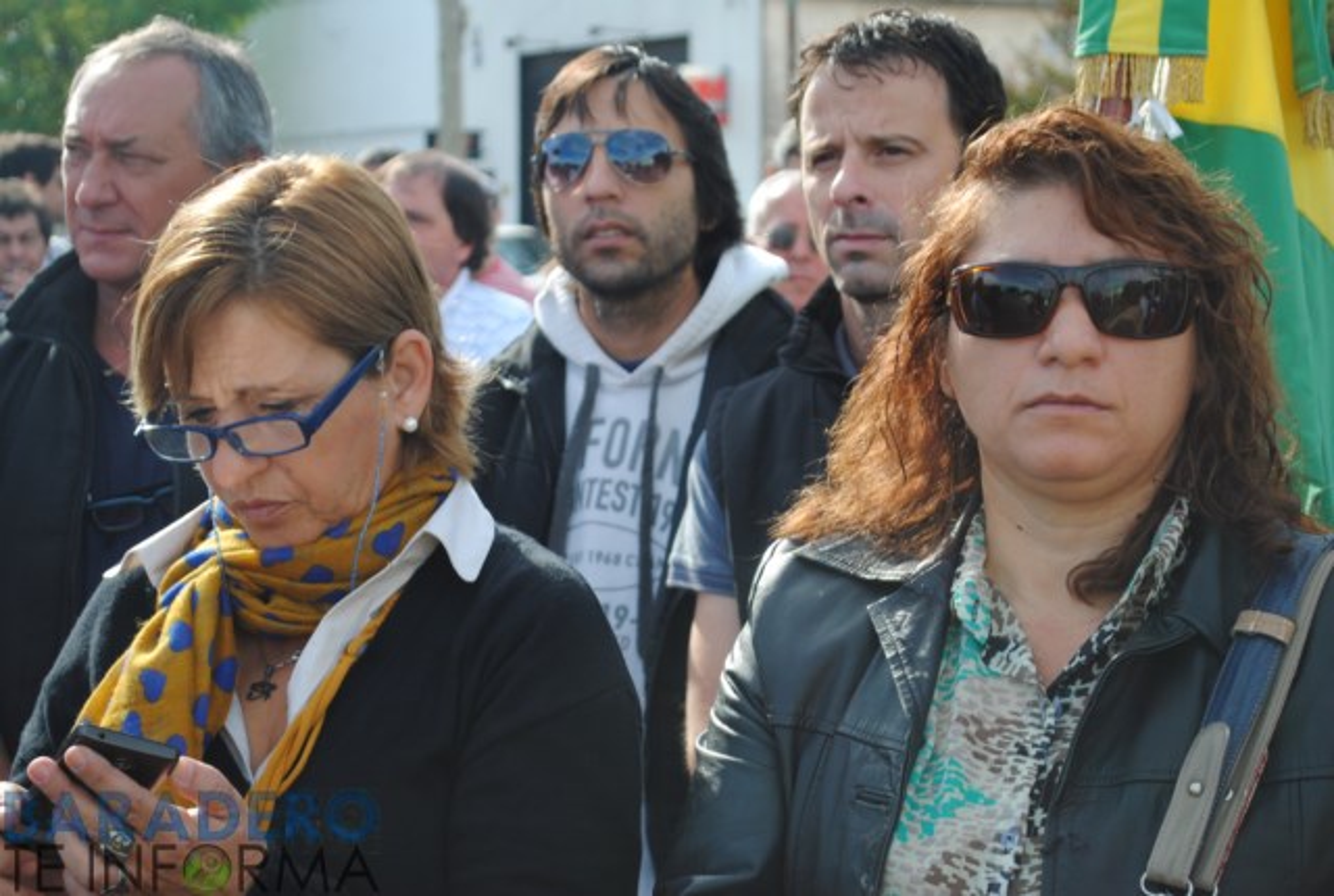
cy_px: 448
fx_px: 3064
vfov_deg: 16.6
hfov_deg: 24.6
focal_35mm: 82
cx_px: 667
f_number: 5.6
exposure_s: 1/125
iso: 100
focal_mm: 55
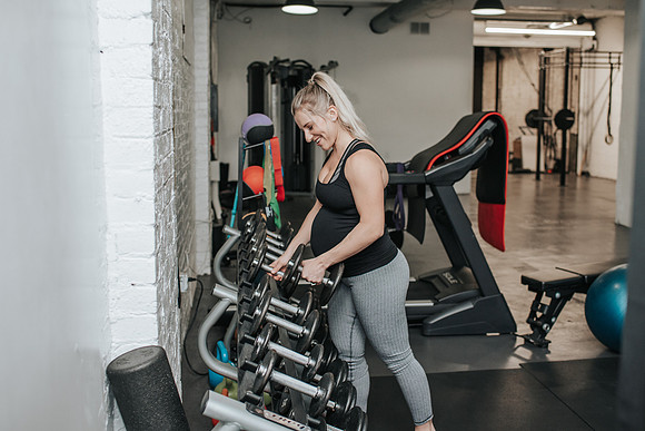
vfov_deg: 33.7
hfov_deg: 48.9
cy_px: 191
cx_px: 323
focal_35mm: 40
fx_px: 709
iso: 800
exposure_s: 1/200
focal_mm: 35
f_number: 3.2
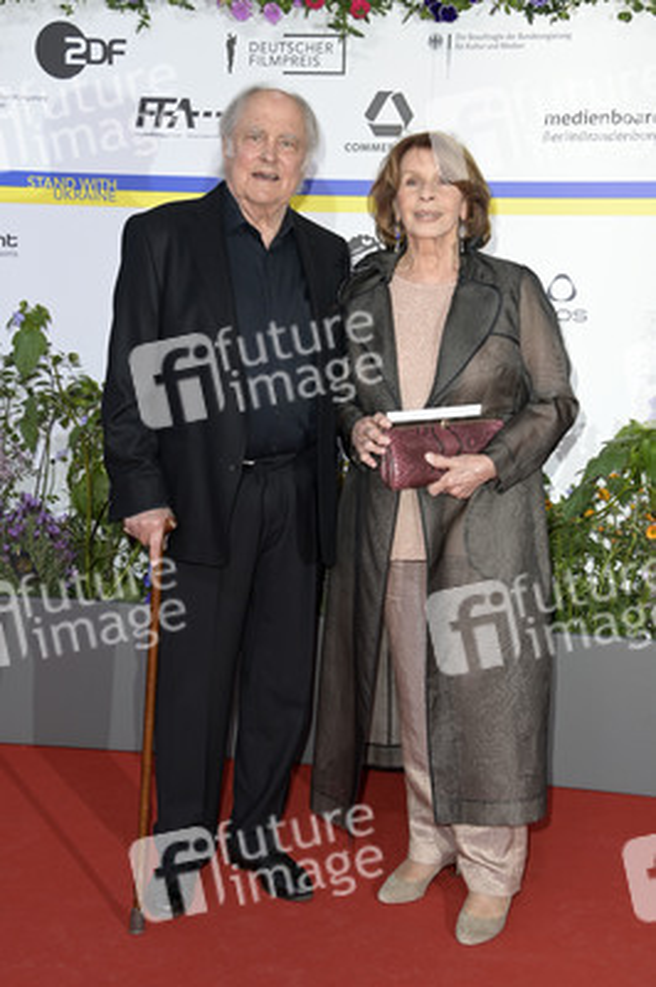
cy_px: 494
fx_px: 1588
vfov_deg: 34.5
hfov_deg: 23.3
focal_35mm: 58
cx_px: 328
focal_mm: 58
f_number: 6.3
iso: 640
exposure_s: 1/250
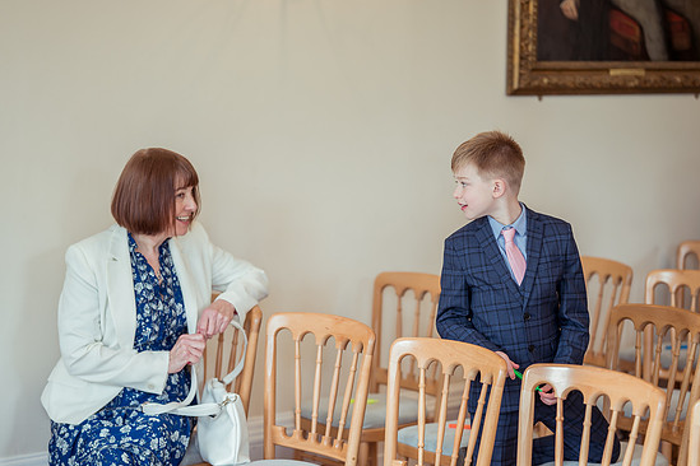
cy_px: 245
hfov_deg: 22.6
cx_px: 338
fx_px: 1750
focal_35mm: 90
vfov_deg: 15.2
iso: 180
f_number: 1.8
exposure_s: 1/160
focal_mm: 85
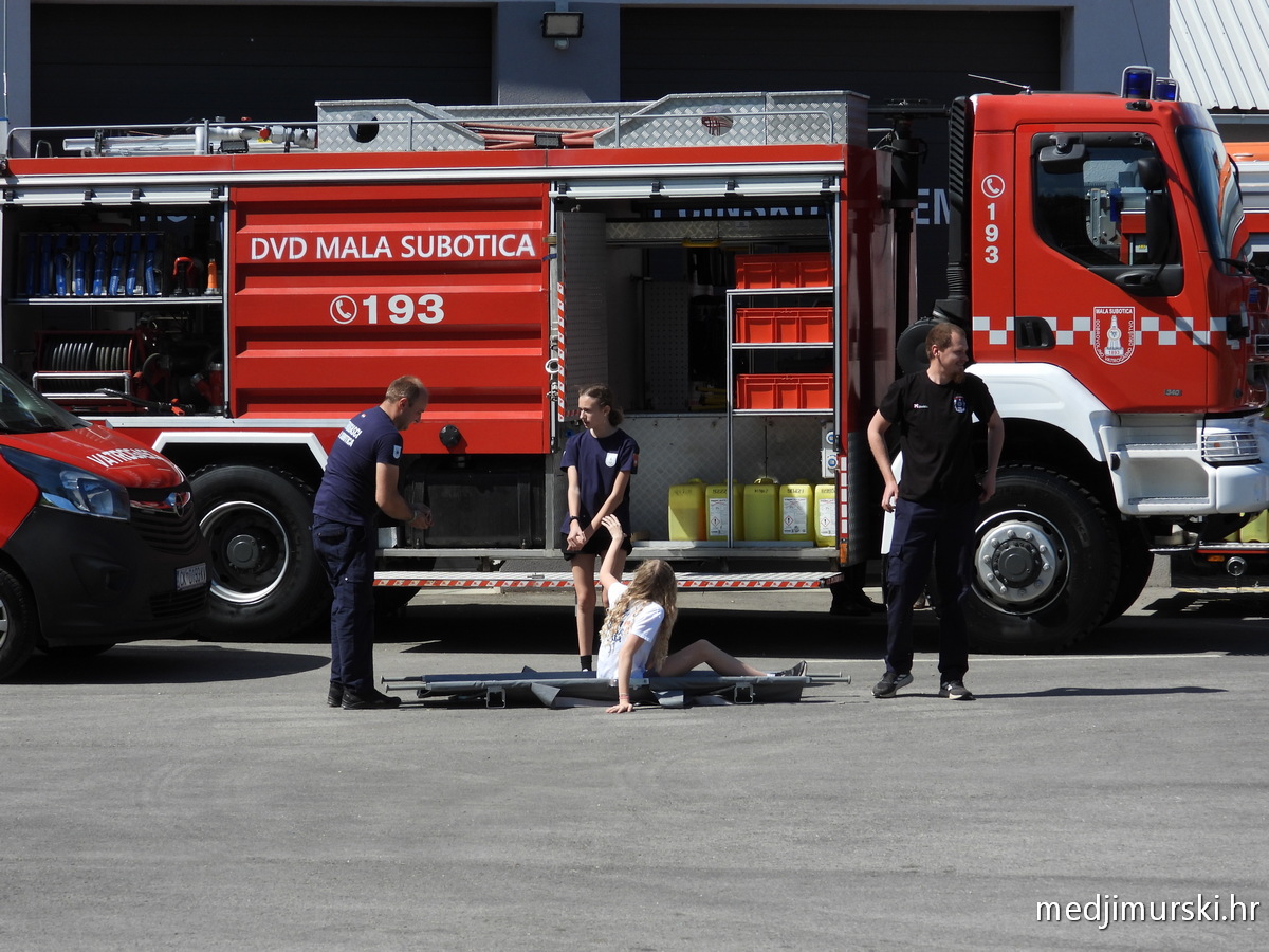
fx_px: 4216
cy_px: 476
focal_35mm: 115
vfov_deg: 12.9
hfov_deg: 17.1
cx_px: 634
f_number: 4
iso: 100
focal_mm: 20.7
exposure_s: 1/1000
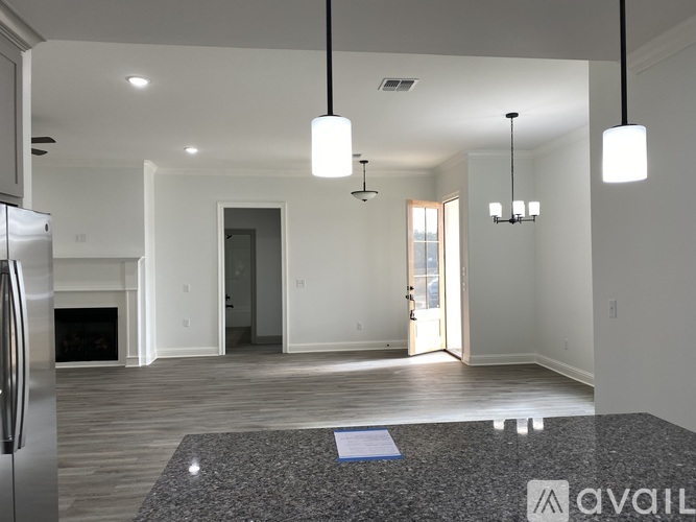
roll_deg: +0.9
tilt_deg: +0.0
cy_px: 261
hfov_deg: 67.3
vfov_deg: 53.0
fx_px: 523
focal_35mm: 26
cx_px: 348
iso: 50
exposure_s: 1/120
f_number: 1.8
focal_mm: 4.25
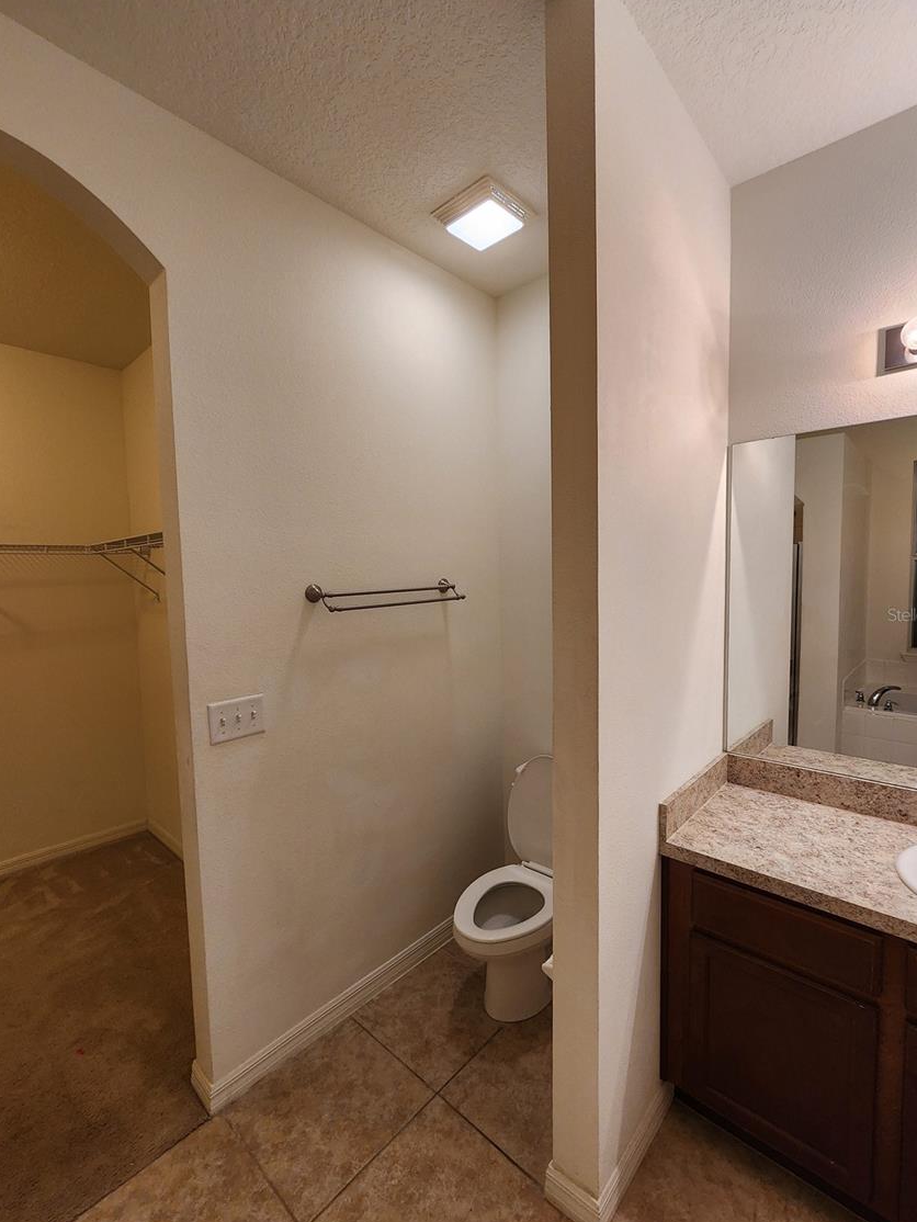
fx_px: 494
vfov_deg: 102.0
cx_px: 472
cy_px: 614
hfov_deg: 85.7
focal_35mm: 14
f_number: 2.2
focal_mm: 2.2
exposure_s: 1/60
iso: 200
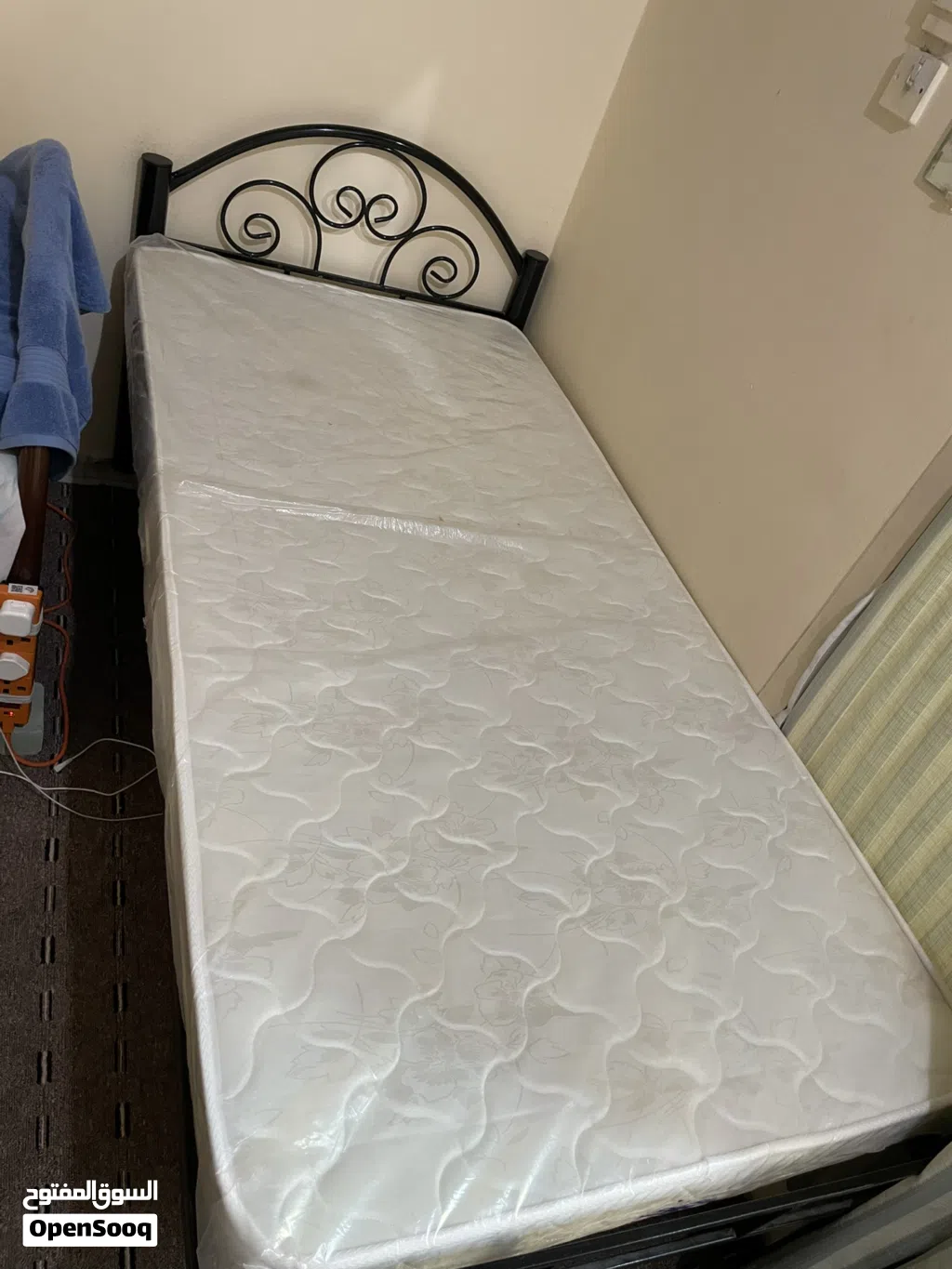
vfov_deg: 67.3
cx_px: 476
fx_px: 953
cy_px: 634
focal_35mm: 26
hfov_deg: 53.1
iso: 250
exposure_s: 1/60
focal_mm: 4.2
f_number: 1.6
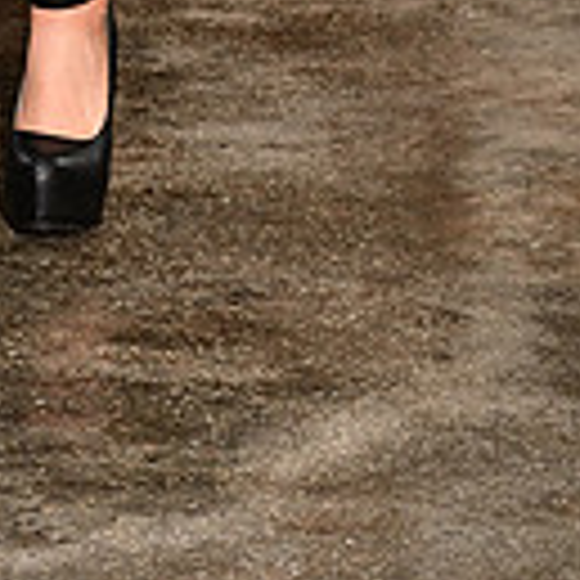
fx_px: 5061
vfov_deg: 6.3
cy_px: -674
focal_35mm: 267
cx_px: -126
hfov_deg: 6.5
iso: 1000
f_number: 6.3
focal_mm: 70
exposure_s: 1/160
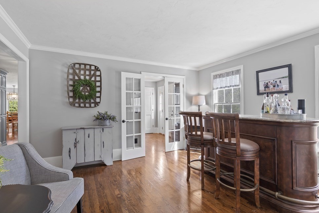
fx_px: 151
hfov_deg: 93.3
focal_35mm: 17
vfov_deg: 70.5
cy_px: 107
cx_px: 161
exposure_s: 1/2
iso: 160
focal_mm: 16
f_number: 8
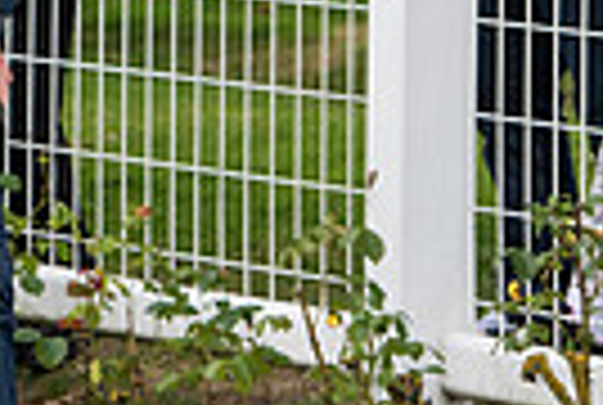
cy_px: -160
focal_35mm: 540
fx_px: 9065
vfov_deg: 2.6
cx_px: -567
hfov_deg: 3.8
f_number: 5.6
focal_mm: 125
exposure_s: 1/1000
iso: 400
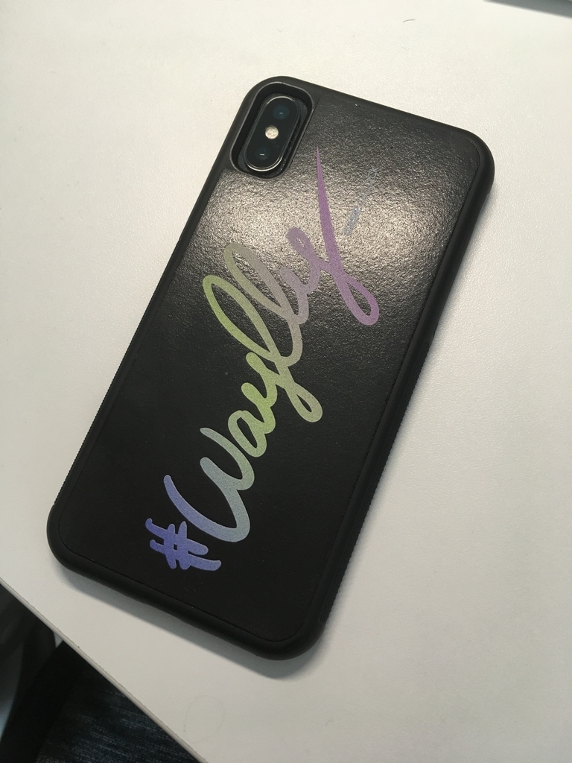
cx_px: 286
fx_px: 639
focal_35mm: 29
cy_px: 382
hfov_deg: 48.2
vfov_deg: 61.7
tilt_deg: -76.0
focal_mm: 4.15
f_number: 2.2
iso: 100
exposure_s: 1/30
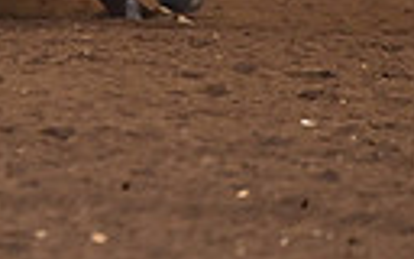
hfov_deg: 2.3
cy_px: -319
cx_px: -55
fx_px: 10414
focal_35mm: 923
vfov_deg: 1.4
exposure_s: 1/250
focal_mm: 200
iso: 1000
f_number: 3.2
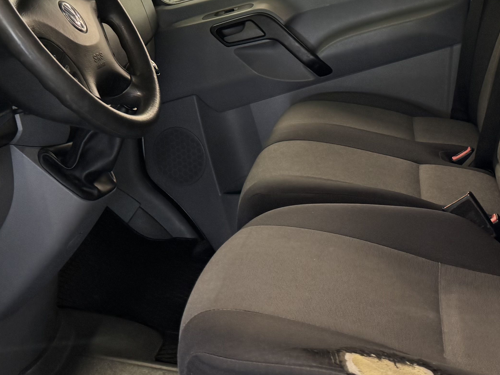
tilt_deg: -6.8
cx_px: 221
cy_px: 37
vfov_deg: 21.7
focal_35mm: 66
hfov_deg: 29.4
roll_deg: +2.2
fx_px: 953
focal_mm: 6.76
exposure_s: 1/100
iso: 100
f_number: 1.78
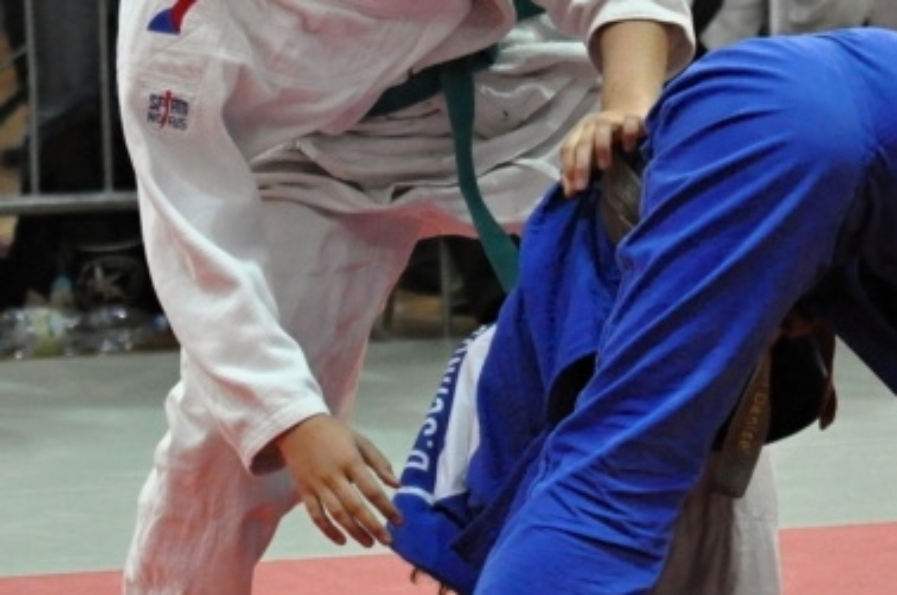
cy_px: -63
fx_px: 7266
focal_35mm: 292
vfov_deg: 4.7
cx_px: 467
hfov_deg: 7.1
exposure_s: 1/1000
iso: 3200
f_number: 2.8
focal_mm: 70
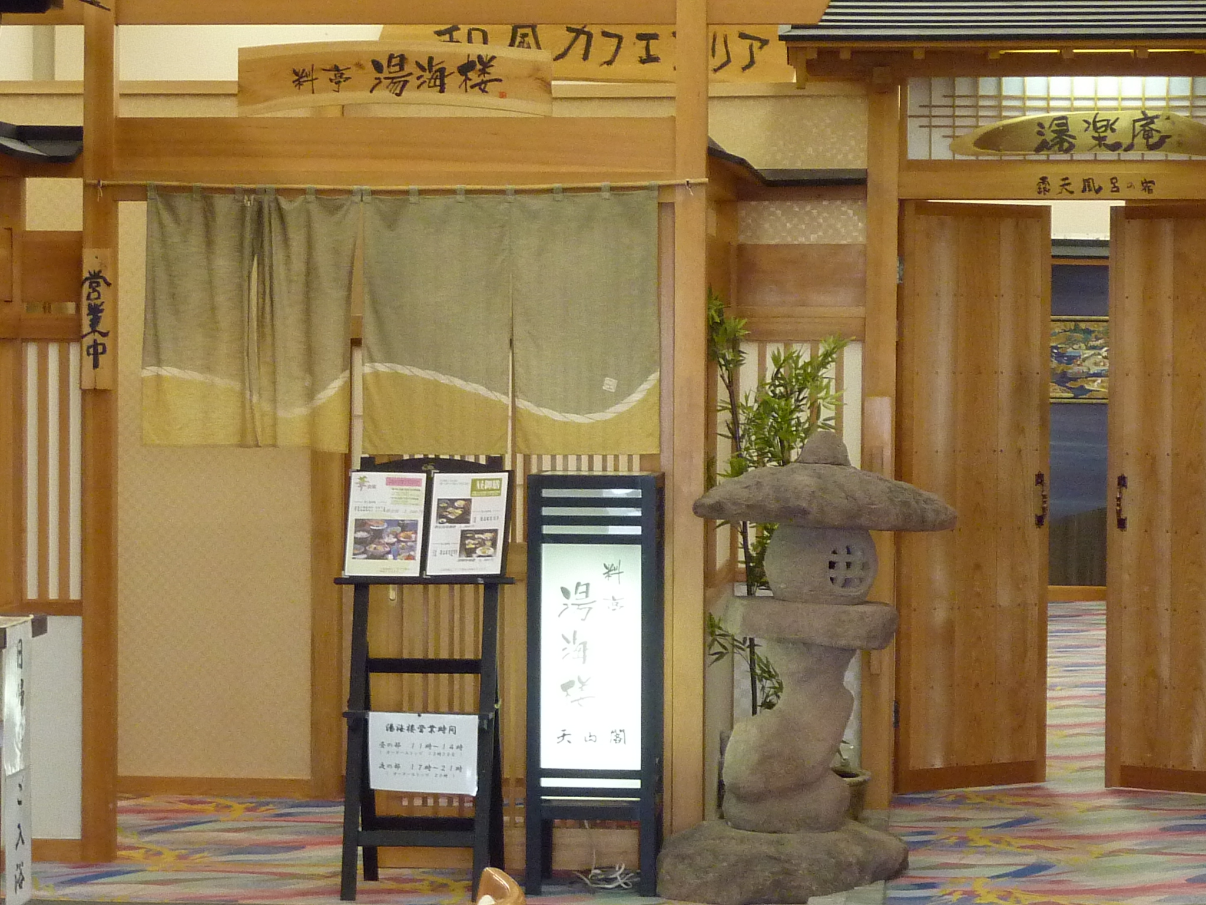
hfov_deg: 18.5
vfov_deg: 14.0
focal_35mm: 106
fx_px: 3693
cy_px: 452
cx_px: 603
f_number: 3.9
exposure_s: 1/40
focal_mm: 9.7
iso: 320
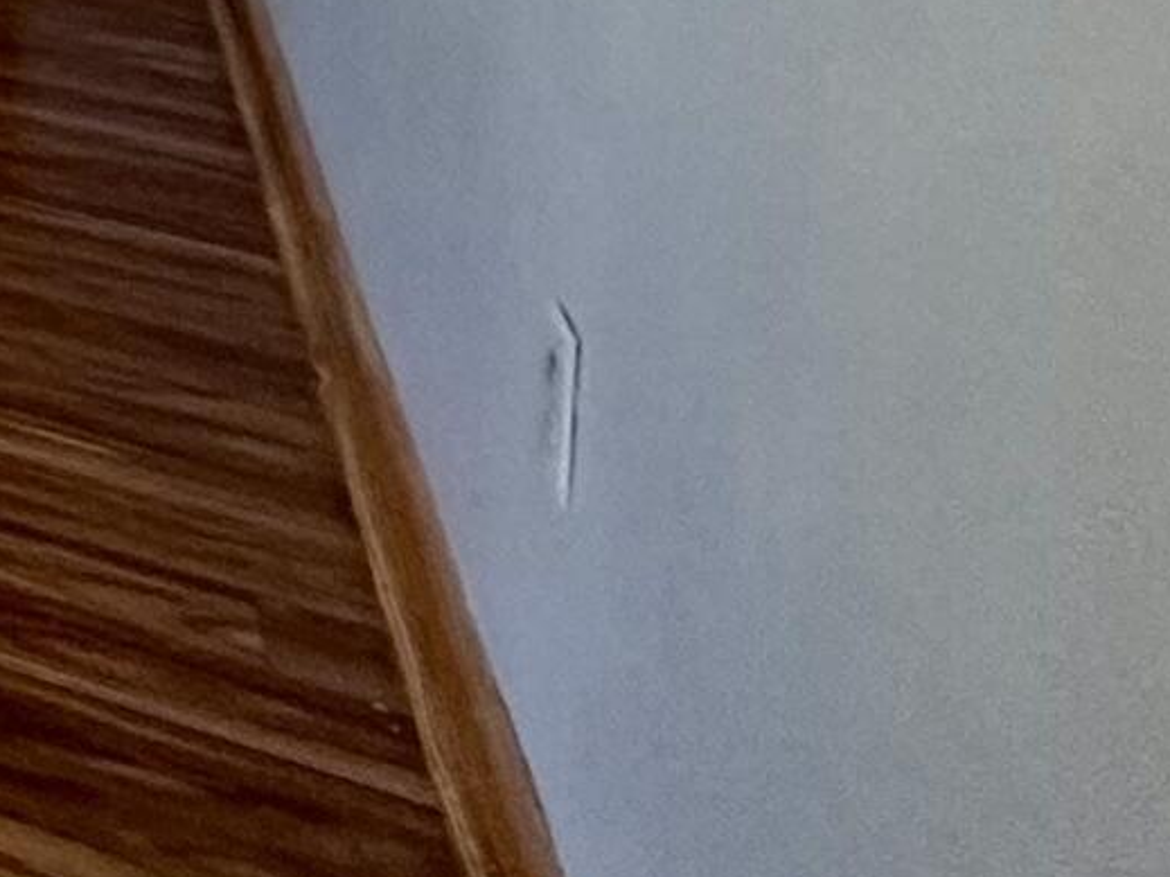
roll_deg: -0.4
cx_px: -2110
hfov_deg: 12.5
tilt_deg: -3.0
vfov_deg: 14.7
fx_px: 2737
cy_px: -920
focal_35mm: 81
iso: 200
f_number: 2.2
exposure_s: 1/120
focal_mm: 2.22
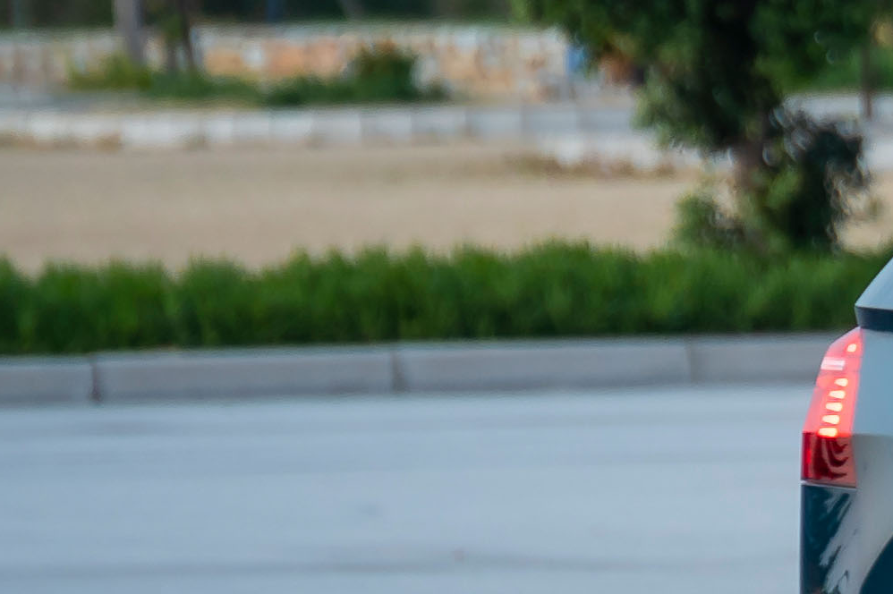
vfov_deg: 1.3
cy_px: -118
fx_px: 26276
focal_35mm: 1060
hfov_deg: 1.9
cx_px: 2595
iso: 320
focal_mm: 175
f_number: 6.3
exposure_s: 1/2
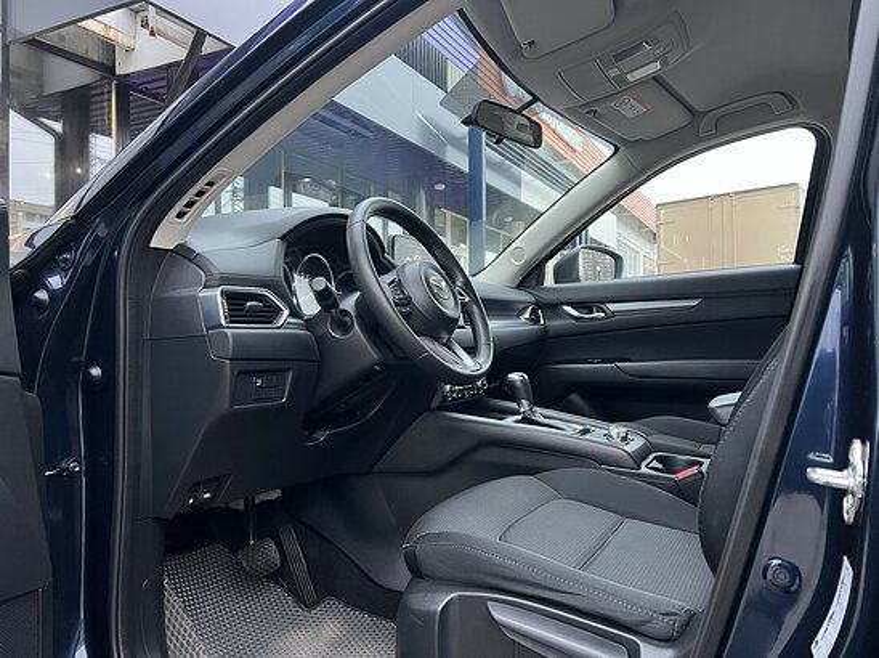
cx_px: 440
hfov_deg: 67.3
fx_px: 660
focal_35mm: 26
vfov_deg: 53.0
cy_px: 329
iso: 200
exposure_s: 1/60
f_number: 1.5
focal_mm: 5.7
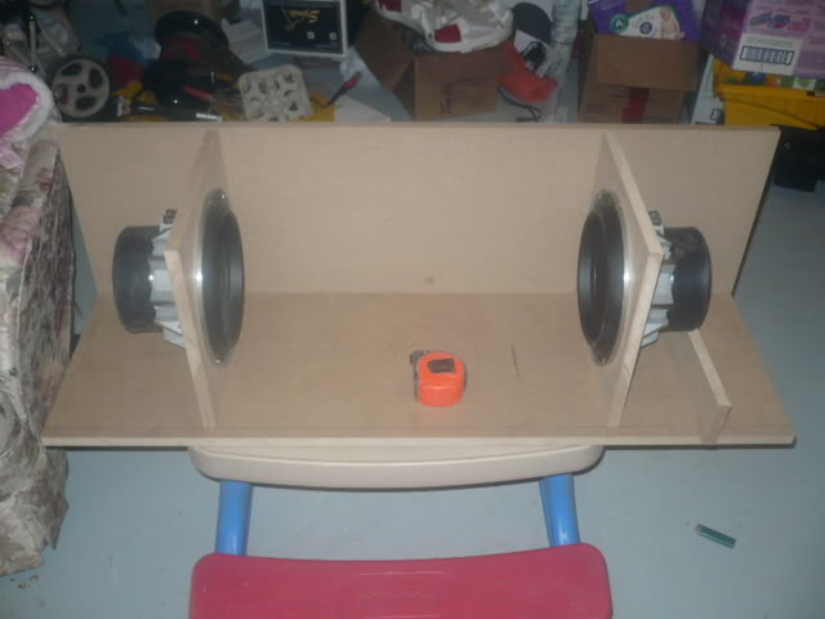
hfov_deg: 52.6
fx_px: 834
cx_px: 412
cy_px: 310
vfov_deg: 40.7
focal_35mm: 35
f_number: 2.8
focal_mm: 5.8
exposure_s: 1/30
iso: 160
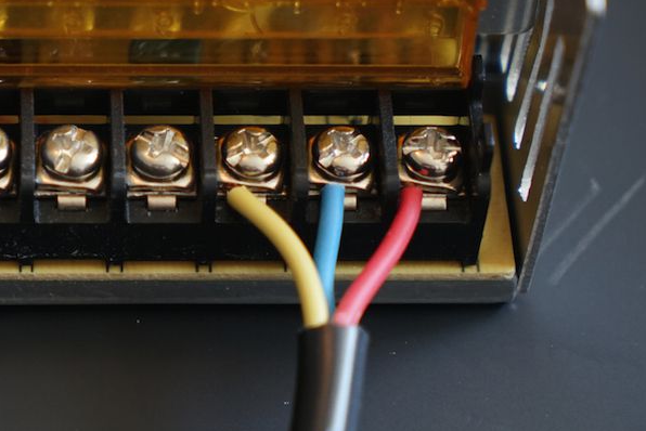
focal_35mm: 169
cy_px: 133
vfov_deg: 8.1
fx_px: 3034
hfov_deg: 12.0
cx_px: -20
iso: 640
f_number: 5
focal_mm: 70
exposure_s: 1/80
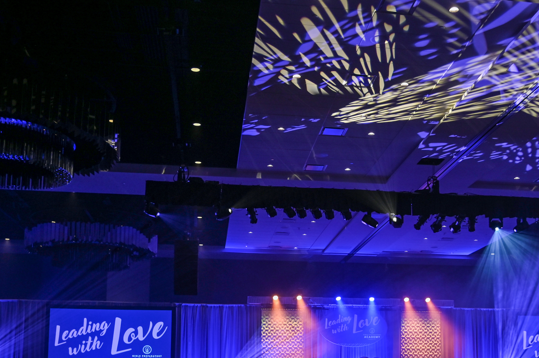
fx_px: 763
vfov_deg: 26.0
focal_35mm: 51
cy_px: 280
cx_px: 344
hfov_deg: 38.6
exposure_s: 1/100
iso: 800
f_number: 4
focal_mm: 30
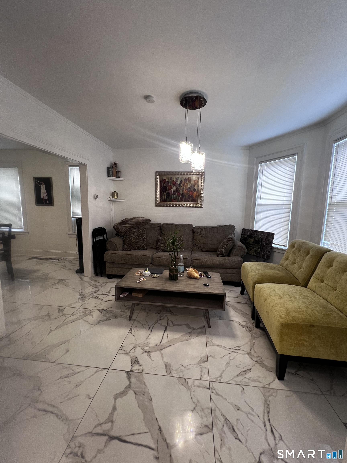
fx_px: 174
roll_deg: -1.1
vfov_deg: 106.2
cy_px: 232
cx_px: 174
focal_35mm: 13
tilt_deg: -8.0
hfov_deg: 89.9
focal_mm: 1.57
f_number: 1.8
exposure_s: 1/60
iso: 160
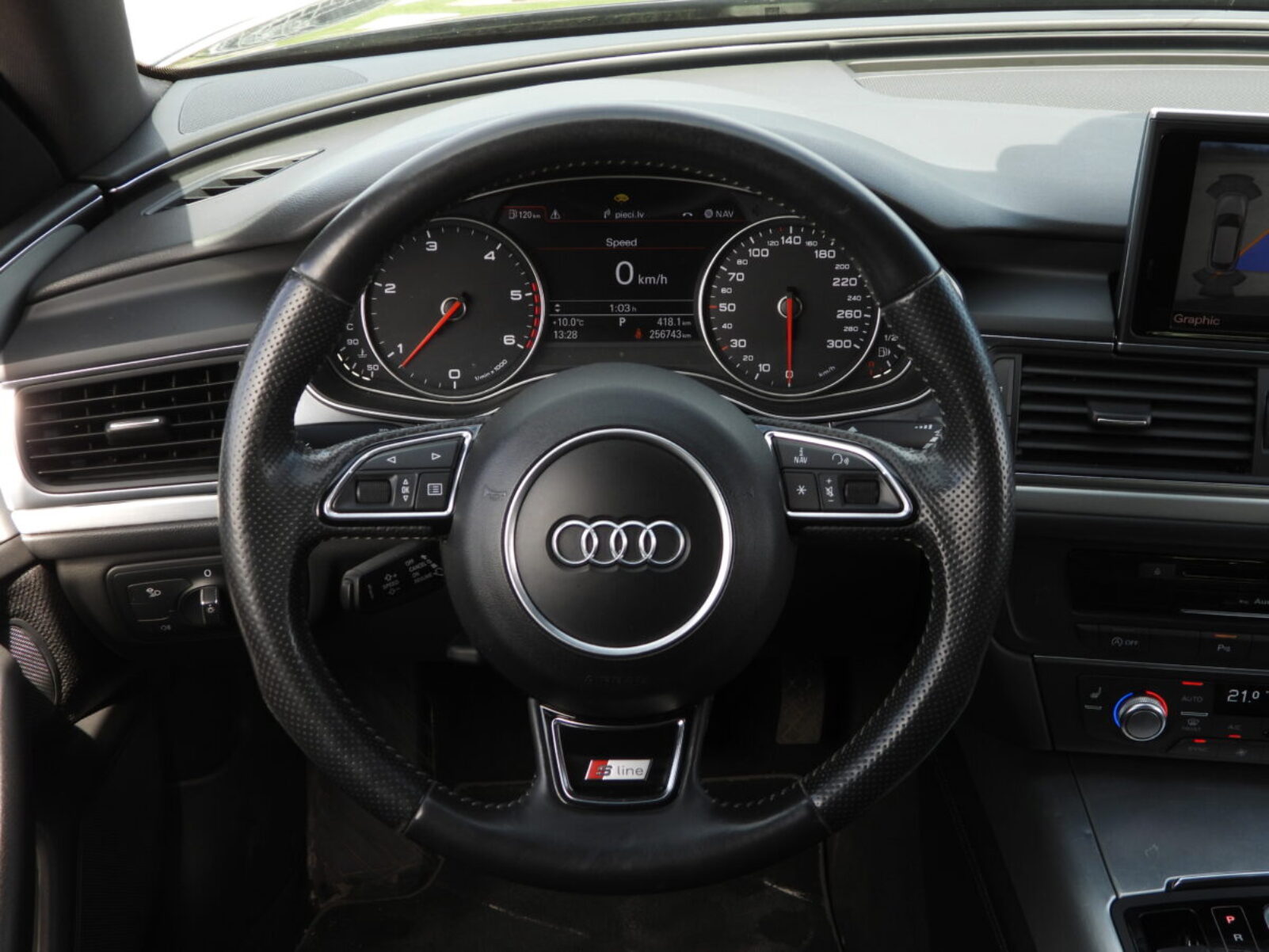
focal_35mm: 44
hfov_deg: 42.9
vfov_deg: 32.9
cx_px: 634
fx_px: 1613
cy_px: 476
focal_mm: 7.9
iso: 100
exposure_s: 1/160
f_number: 3.2
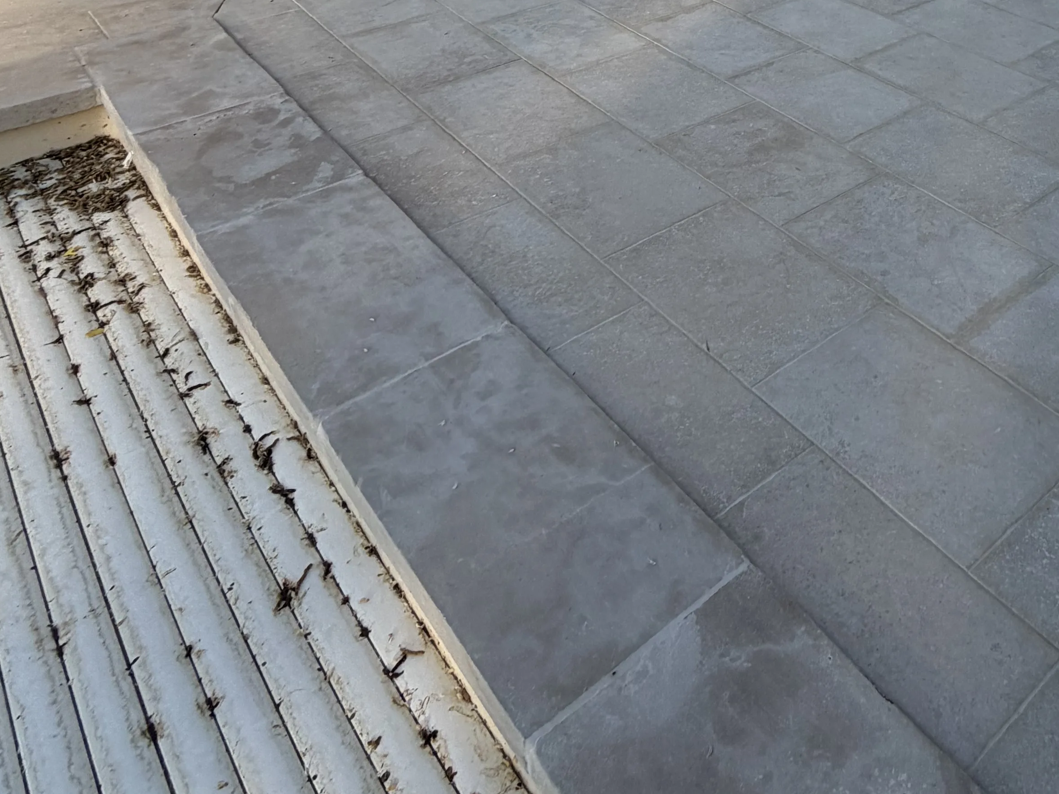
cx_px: 921
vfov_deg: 35.6
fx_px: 1040
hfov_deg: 49.1
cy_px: -83
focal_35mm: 34
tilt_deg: -17.3
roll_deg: -2.3
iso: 40
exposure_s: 1/559
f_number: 2.2
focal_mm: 2.22
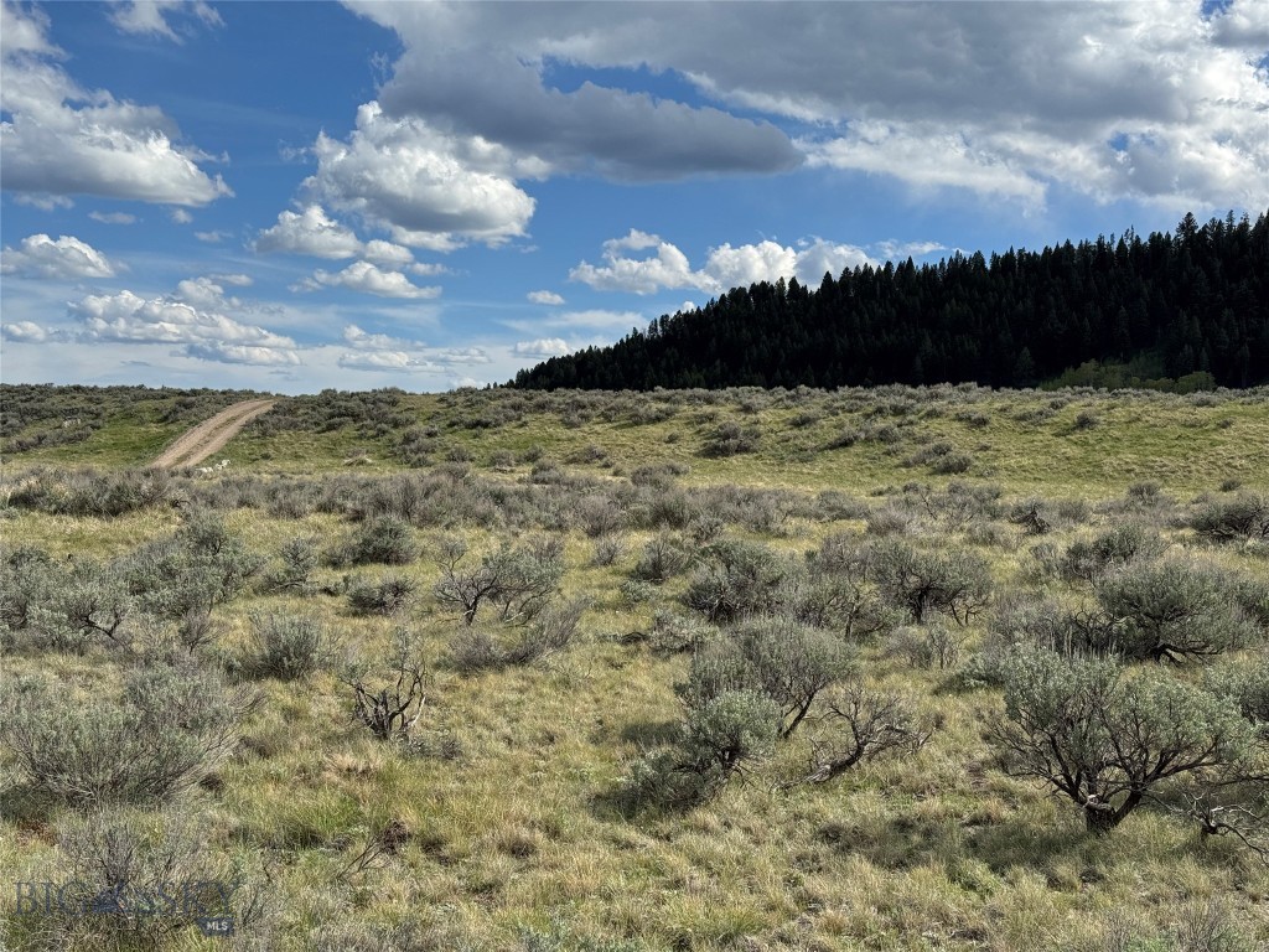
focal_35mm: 48
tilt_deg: -1.0
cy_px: 476
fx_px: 1760
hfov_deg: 39.7
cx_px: 634
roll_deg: -0.8
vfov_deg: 30.3
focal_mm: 6.76
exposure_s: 1/6410
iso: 64
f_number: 1.78
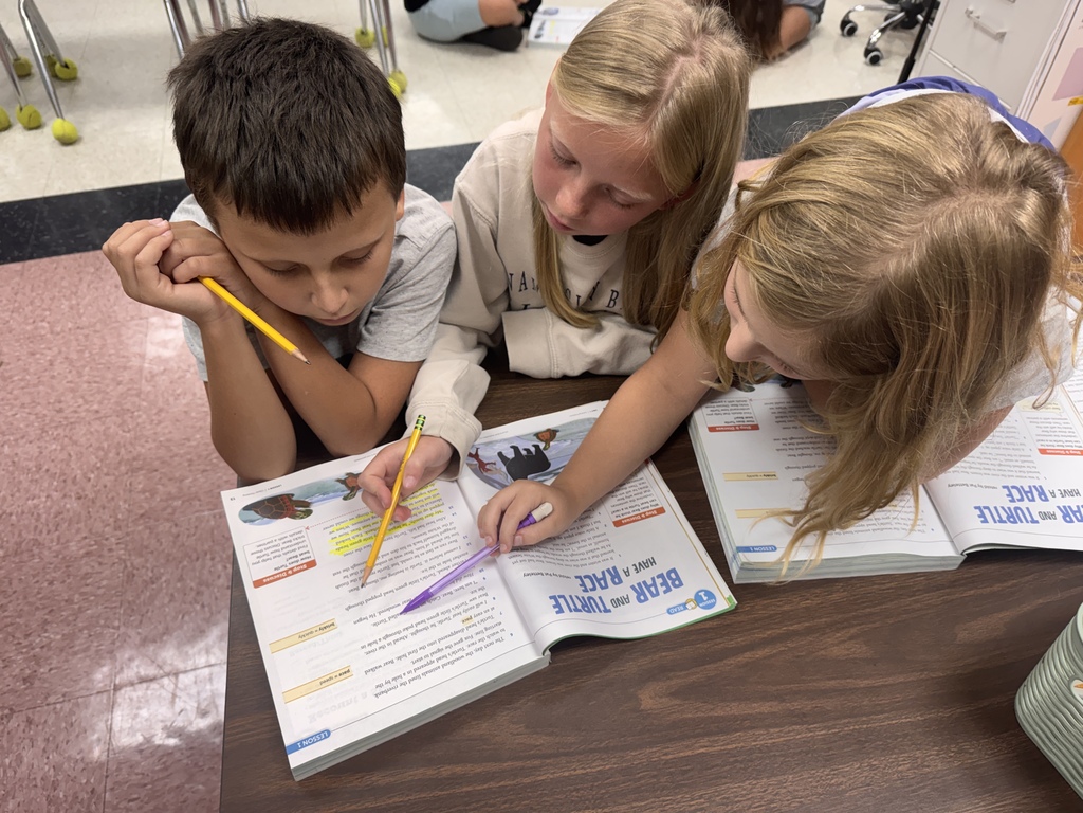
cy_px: 406
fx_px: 751
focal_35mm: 24
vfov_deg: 56.8
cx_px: 542
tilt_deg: -48.6
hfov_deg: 71.6
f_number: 1.78
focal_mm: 6.76
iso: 200
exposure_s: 1/120
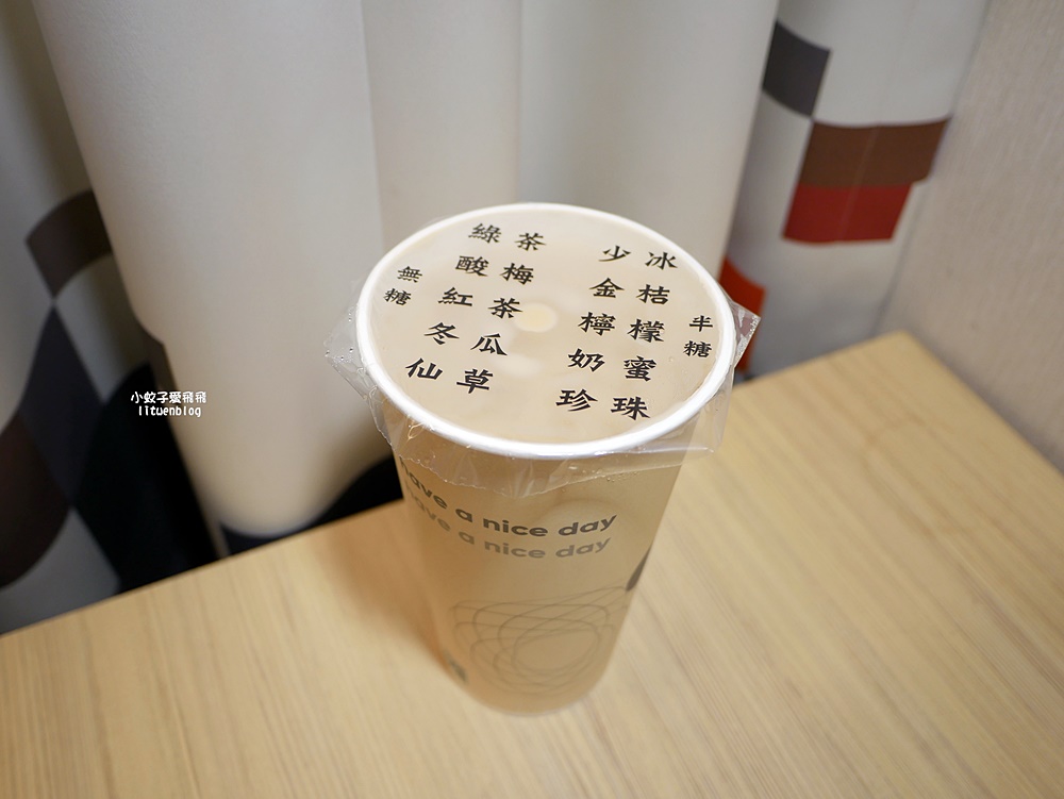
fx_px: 861
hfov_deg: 63.4
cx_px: 532
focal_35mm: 28
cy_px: 400
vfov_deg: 49.8
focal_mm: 14
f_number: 2.5
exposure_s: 1/60
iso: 200
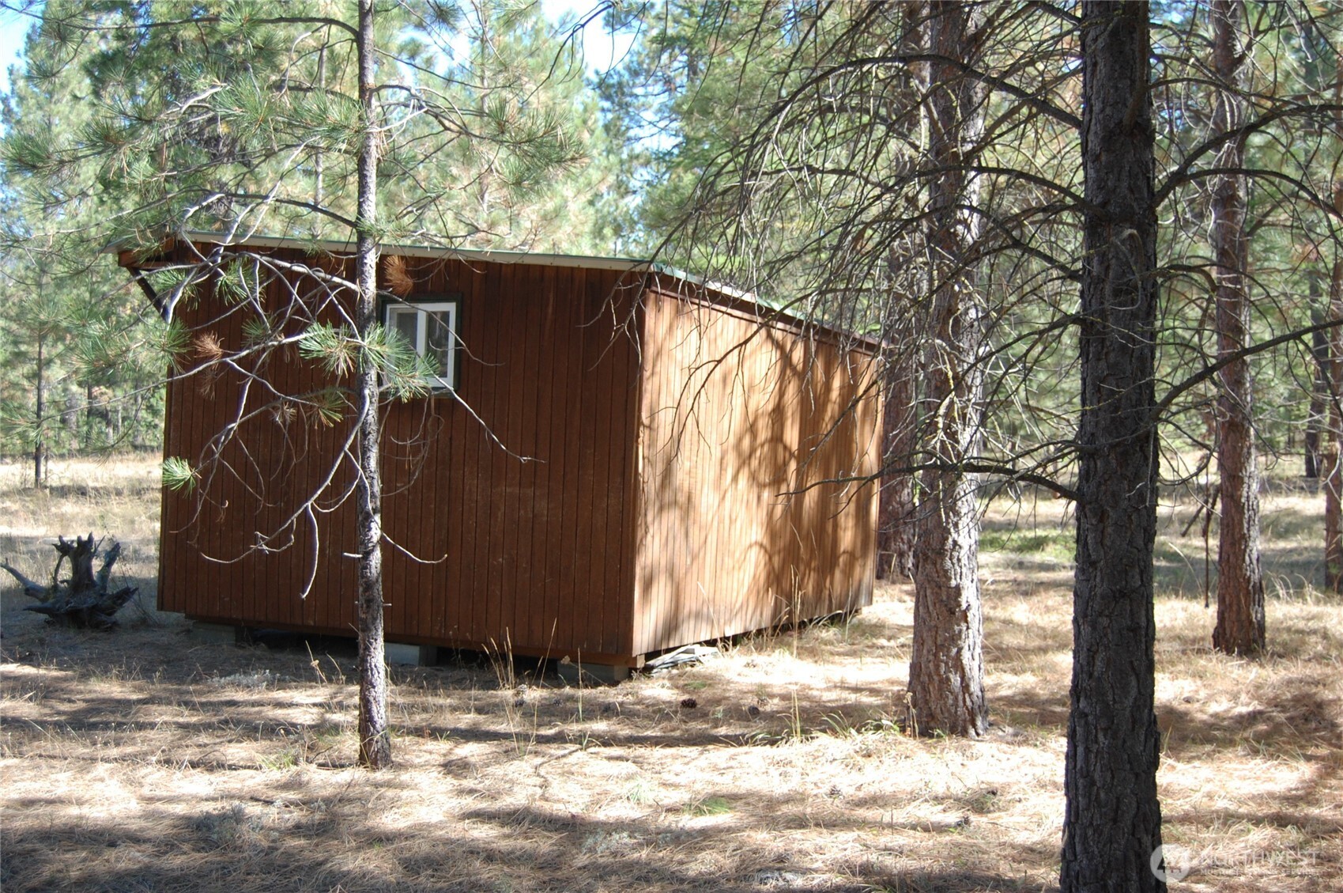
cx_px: 672
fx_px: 1453
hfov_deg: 49.6
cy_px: 446
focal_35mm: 39
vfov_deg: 34.1
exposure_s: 1/400
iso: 400
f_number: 4.2
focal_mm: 26
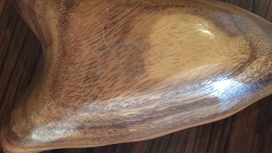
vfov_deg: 27.1
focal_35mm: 44
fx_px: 317
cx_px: 139
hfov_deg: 46.4
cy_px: 63
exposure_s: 1/8
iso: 200
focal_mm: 4.15
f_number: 2.2
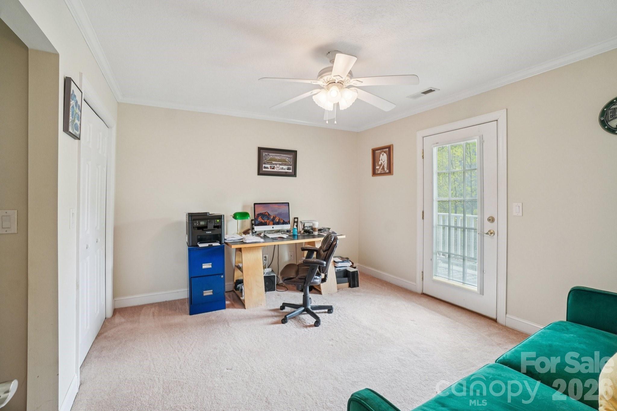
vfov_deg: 77.3
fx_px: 257
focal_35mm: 15
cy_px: 206
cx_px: 308
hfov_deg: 100.4
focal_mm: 10
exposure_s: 1/25
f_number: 8
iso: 400
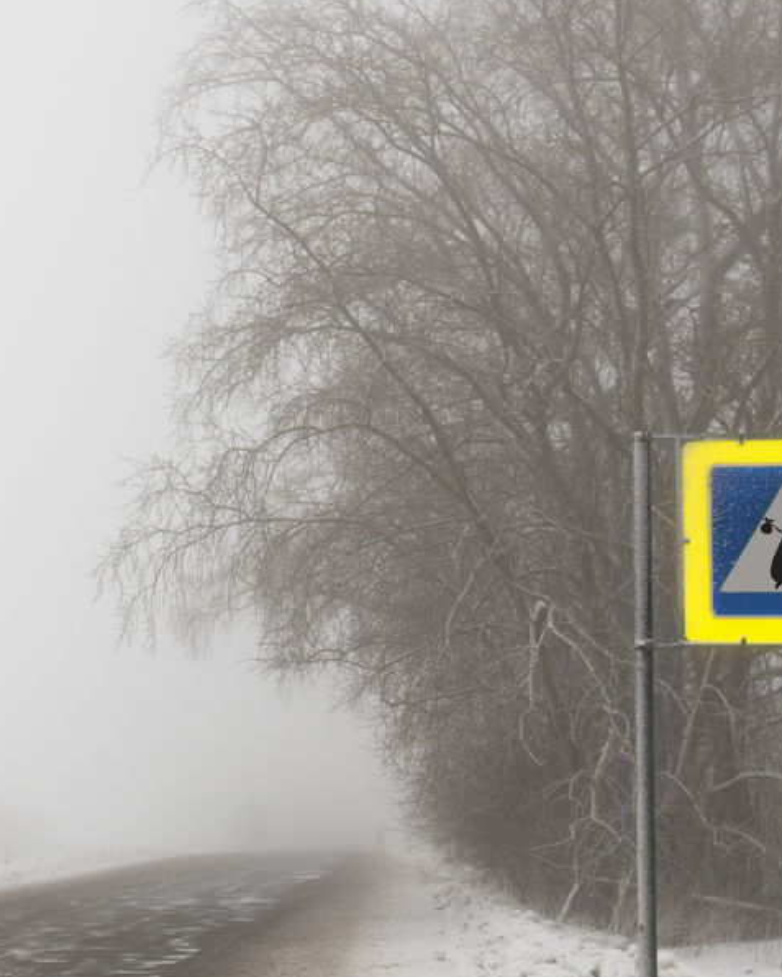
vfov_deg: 36.5
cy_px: 598
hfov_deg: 29.7
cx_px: 431
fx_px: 1475
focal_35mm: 51
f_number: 5.6
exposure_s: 1/60
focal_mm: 36
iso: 200
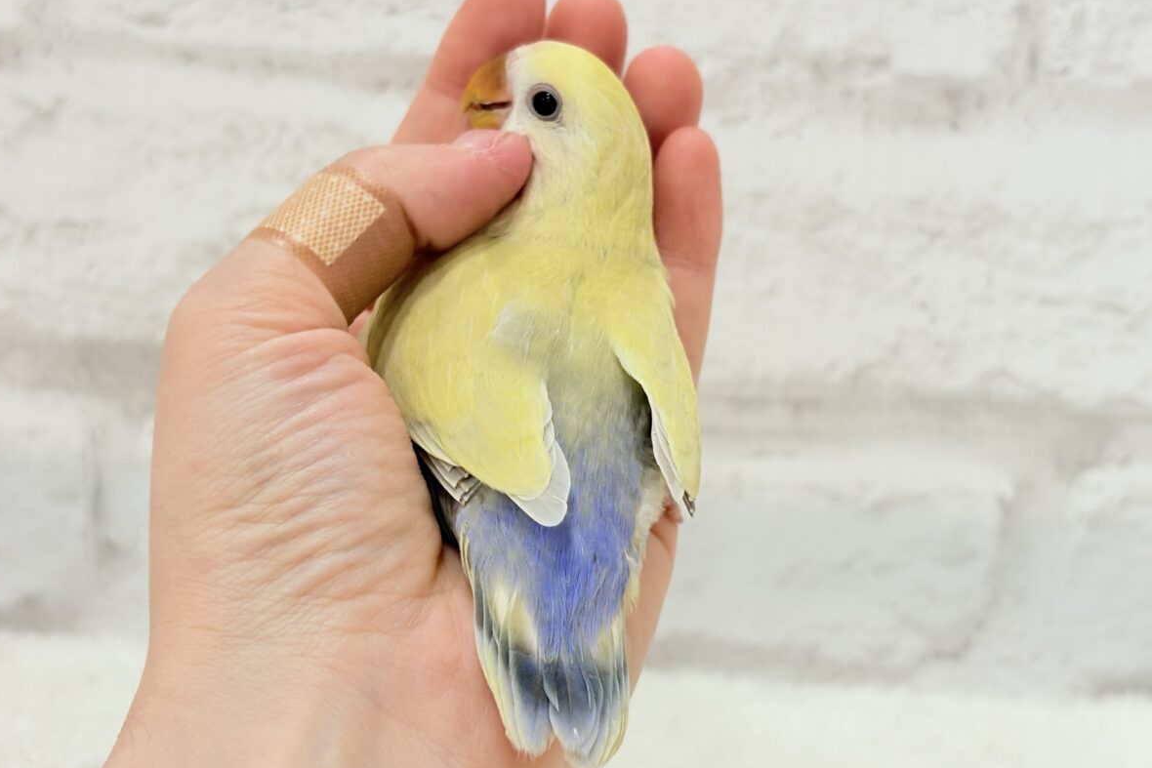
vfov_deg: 24.6
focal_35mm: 55
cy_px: 404
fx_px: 1760
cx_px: 574
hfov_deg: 36.2
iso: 64
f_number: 1.6
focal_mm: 5.96
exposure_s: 1/100
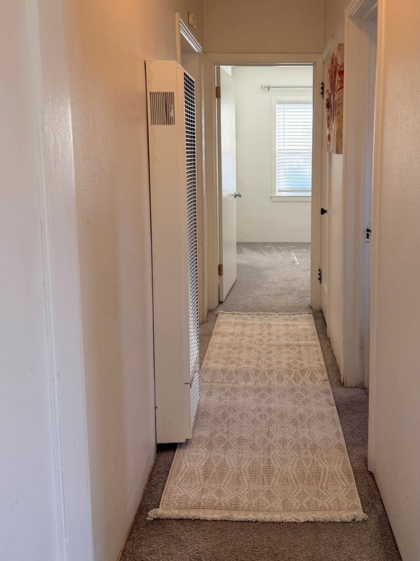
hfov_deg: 43.7
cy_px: 215
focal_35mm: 32
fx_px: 518
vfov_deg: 56.2
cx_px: 268
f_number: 1.78
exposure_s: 1/144
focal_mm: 6.76
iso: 200
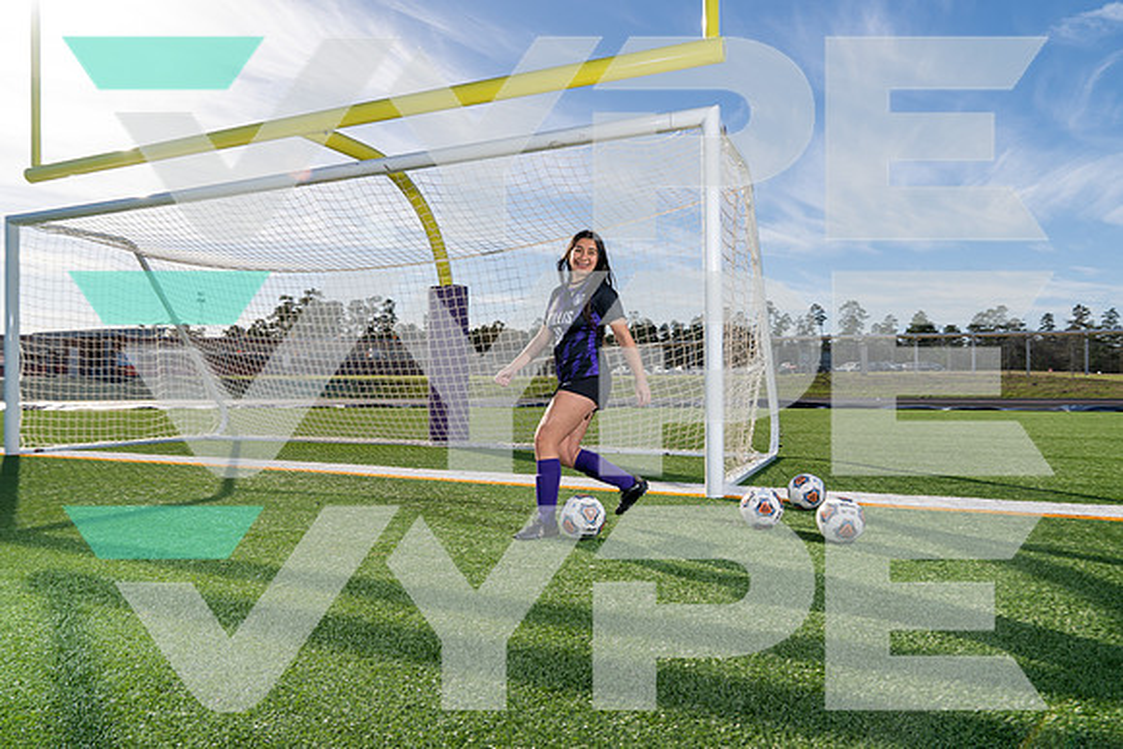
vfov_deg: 53.2
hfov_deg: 73.7
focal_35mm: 24
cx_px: 562
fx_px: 749
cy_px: 374
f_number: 8
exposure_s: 1/250
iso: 100
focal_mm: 24
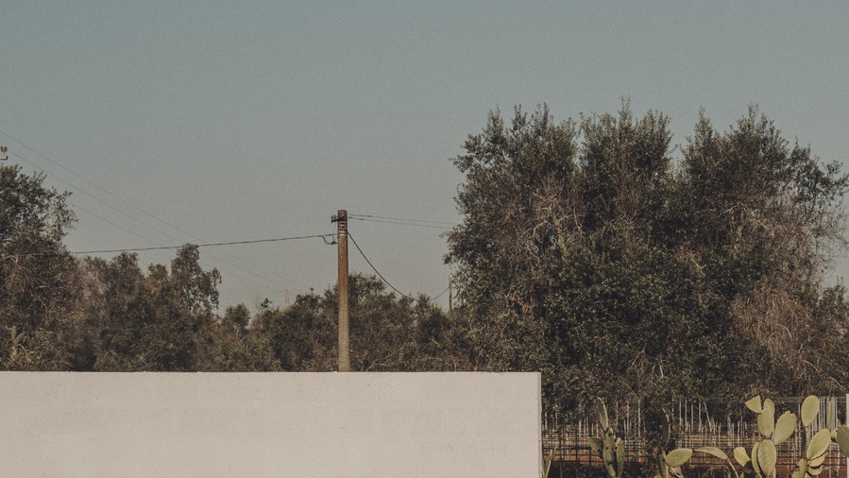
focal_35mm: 80
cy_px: 337
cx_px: 855
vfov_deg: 15.1
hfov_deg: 25.2
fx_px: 1801
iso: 400
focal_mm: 41.1
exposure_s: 1/900
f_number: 11
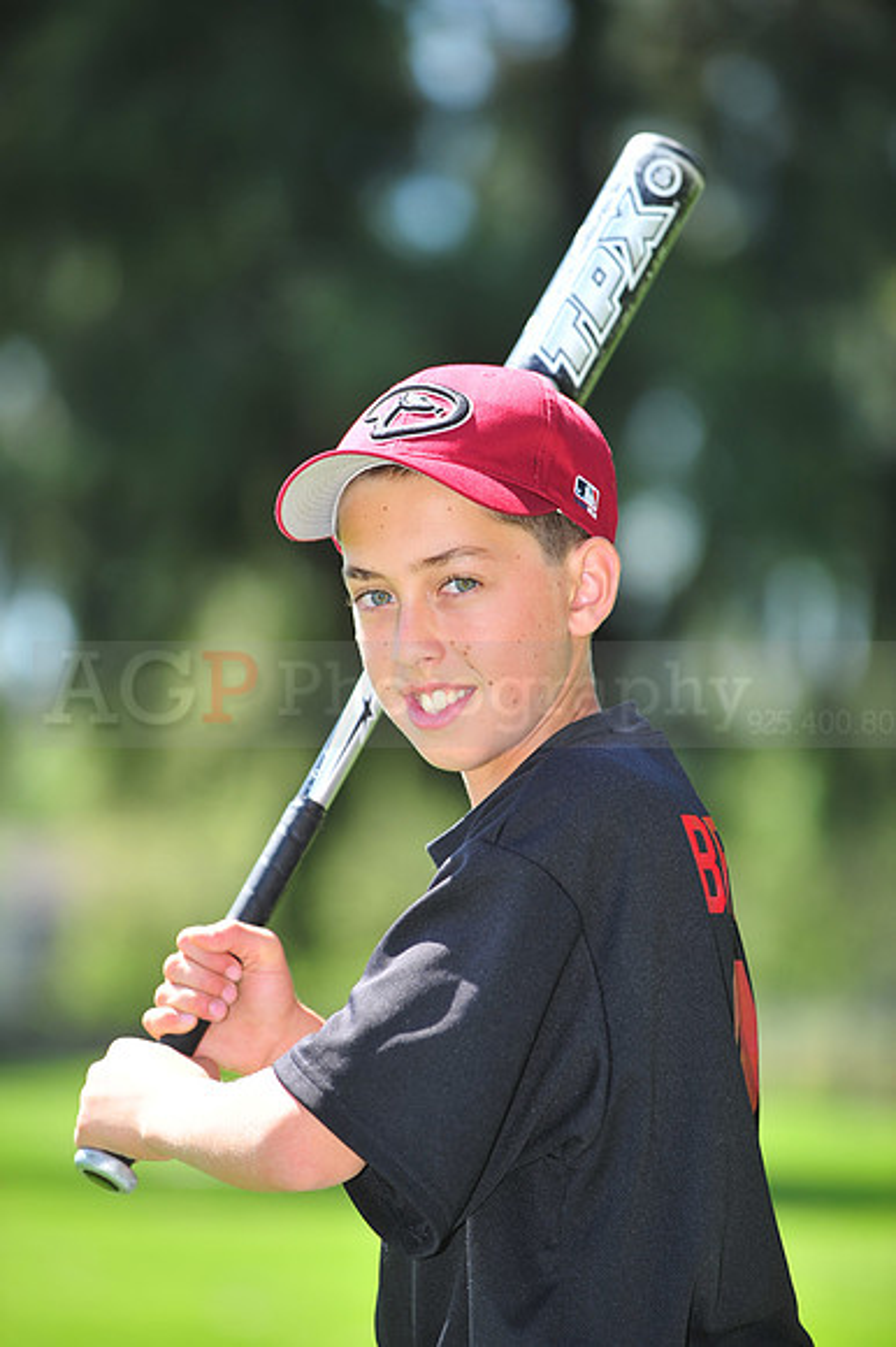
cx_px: 448
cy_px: 674
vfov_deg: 10.3
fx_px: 7475
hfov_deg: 6.9
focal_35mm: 200
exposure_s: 1/500
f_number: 4.5
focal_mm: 200
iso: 200
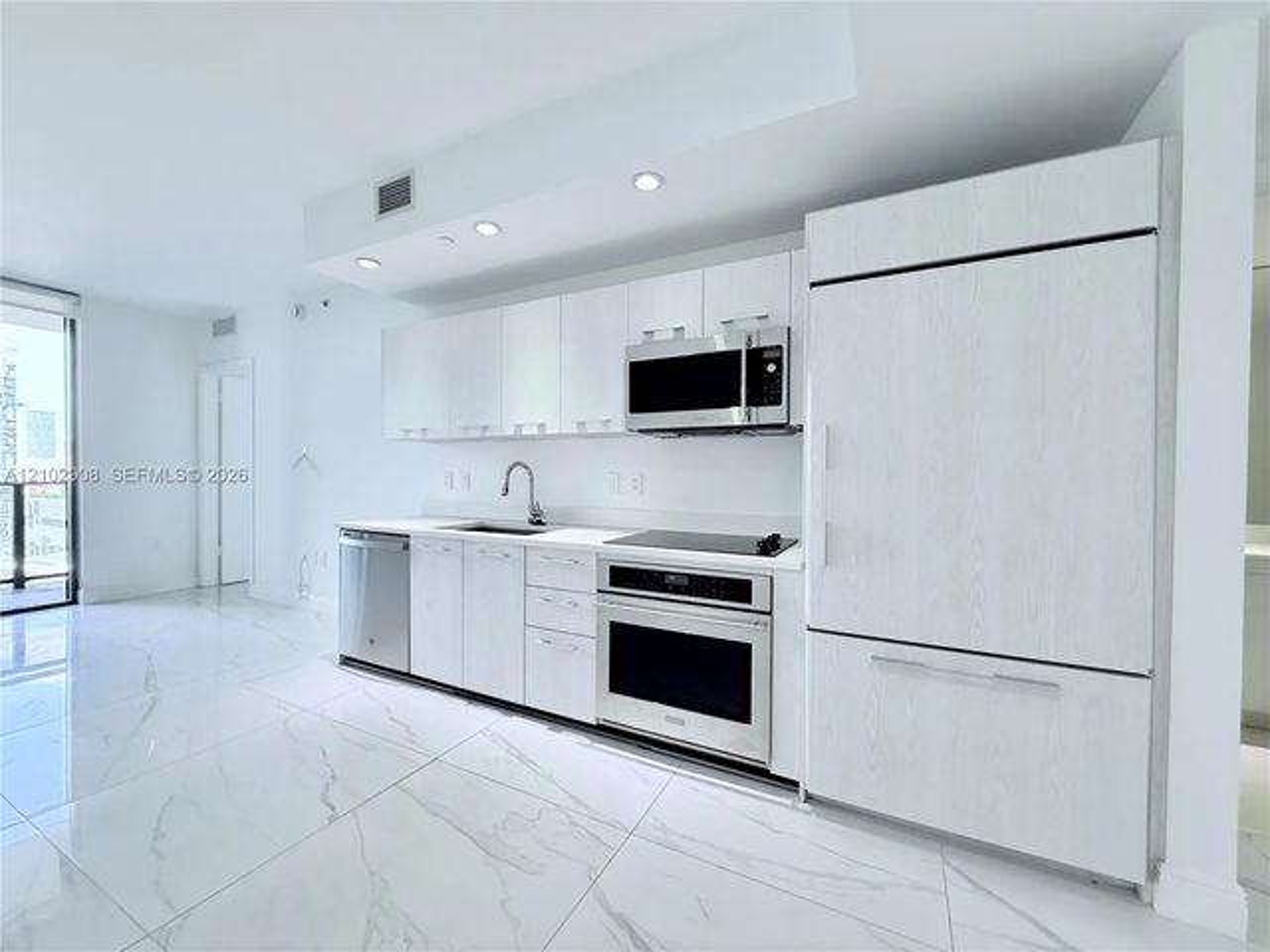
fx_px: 514
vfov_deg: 85.7
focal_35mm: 14
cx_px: 635
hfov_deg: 102.1
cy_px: 476
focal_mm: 2.22
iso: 160
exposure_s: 1/120
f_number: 2.2
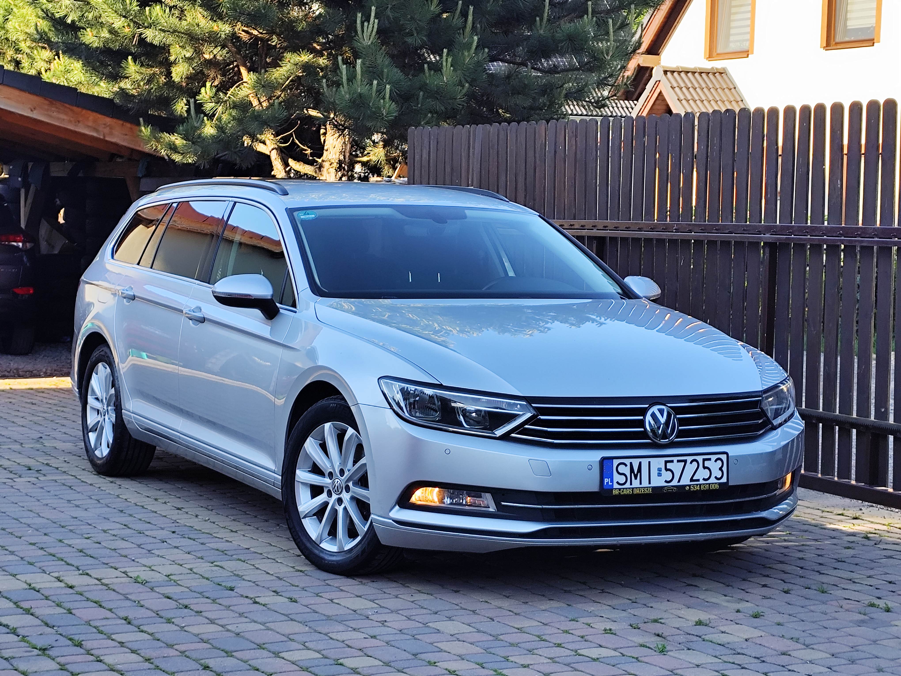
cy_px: 338
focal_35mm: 70
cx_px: 450
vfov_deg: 21.0
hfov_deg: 27.8
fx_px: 1822
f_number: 1.65
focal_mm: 6.19
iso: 50
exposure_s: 1/306
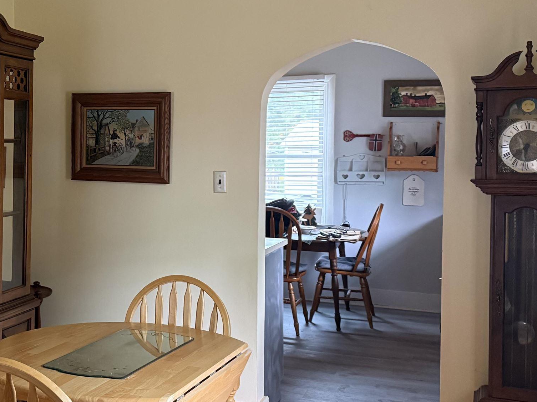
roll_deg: -0.3
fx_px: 760
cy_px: 169
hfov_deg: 37.4
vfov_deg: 29.6
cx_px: 101
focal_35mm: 49
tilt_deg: -0.3
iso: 800
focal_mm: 6.76
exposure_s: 1/60
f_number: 1.78
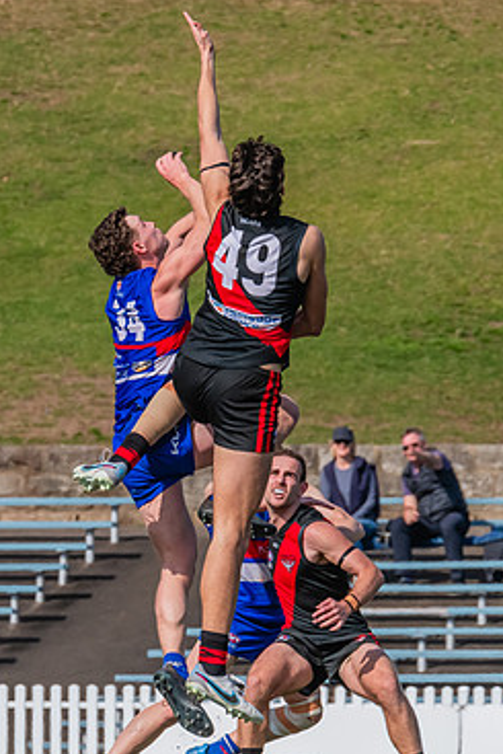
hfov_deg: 1.5
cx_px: 151
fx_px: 19220
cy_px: 356
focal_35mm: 918
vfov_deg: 2.2
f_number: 14
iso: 800
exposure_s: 1/1250
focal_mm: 420
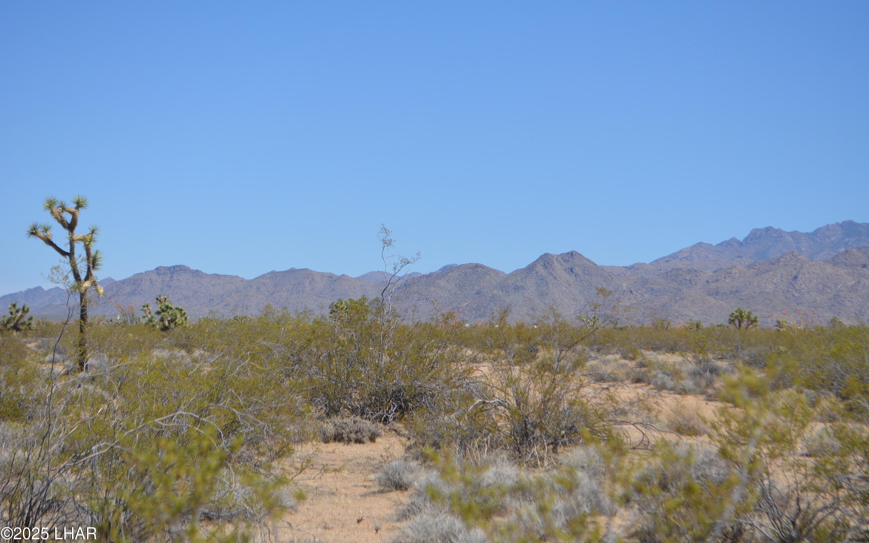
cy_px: 269
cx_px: 436
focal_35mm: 85
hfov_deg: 24.5
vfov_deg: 15.5
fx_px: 2002
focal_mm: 55
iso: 400
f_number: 7.1
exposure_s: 1/1600
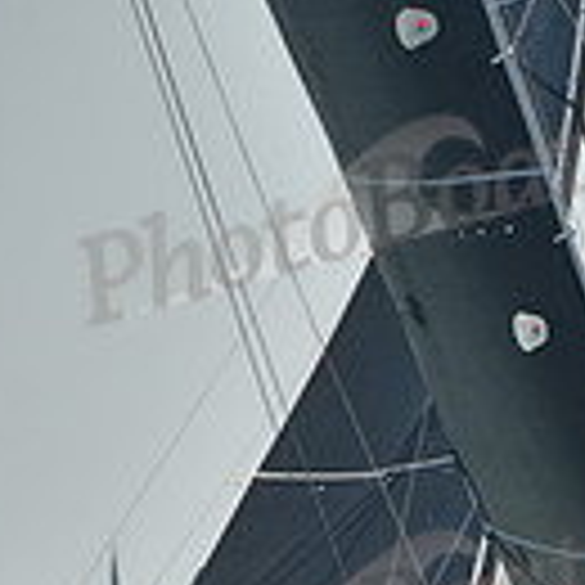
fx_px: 14474
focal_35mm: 757
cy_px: 794
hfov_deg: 2.3
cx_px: 950
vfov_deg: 2.3
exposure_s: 1/640
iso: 250
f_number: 5.6
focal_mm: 200
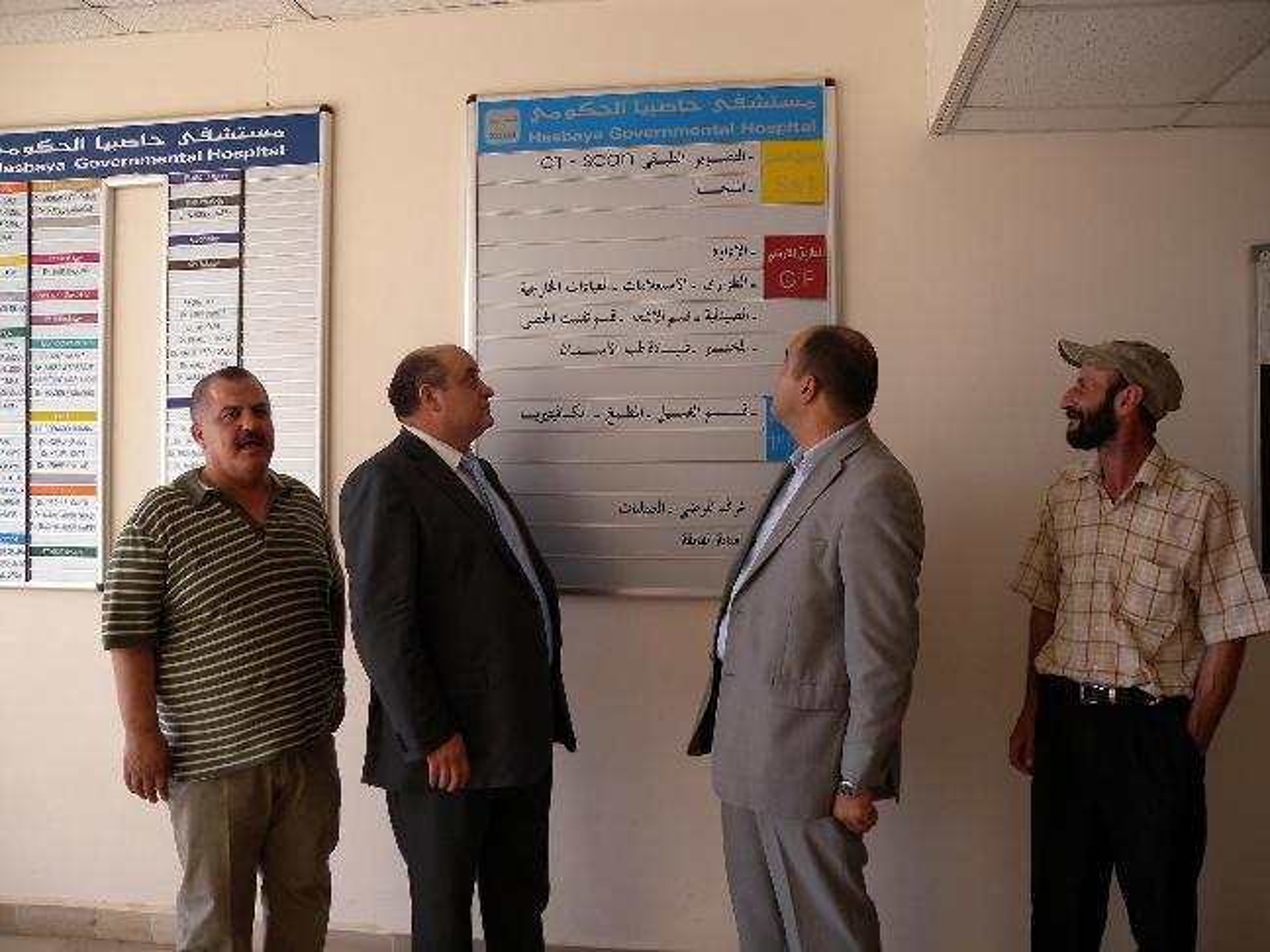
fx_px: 1027
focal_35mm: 28
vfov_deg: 49.7
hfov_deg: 63.4
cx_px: 635
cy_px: 476
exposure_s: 1/122
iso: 64
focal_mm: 6
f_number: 2.7
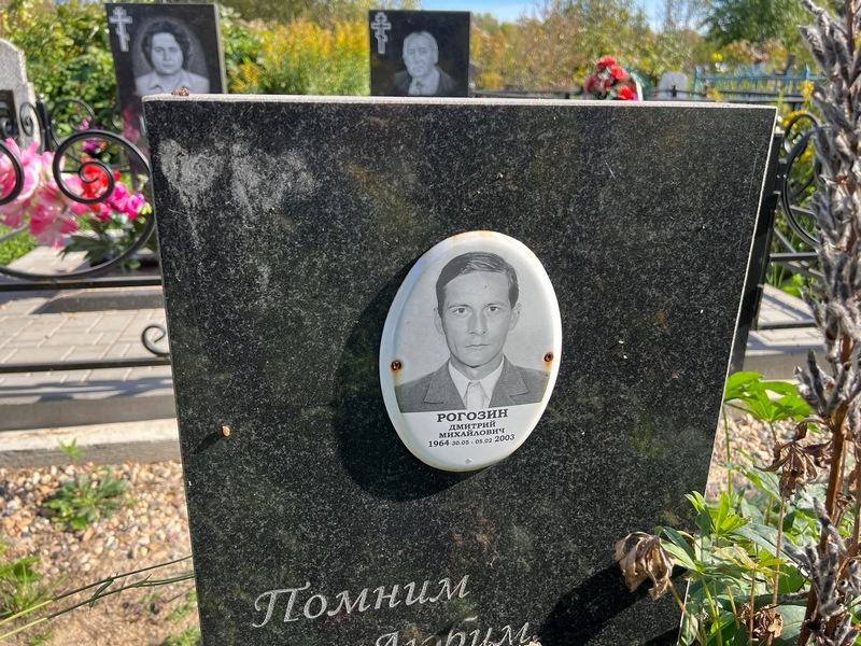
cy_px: 323
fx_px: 647
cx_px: 430
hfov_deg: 67.3
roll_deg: -1.5
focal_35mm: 26
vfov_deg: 53.1
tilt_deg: -20.4
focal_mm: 5.7
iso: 50
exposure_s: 1/940
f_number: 1.5
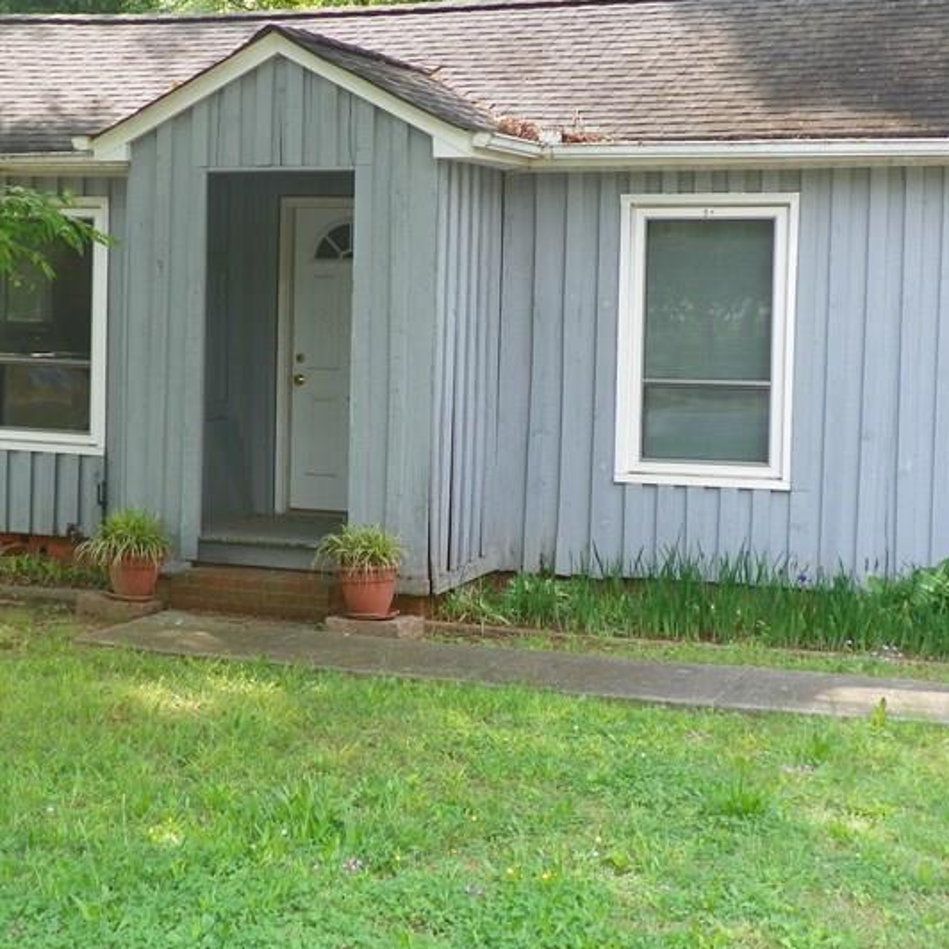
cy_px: 451
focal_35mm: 63
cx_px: 400
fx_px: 1954
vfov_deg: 27.3
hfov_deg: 27.3
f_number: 3.2
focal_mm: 6.6
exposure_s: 1/100
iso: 64
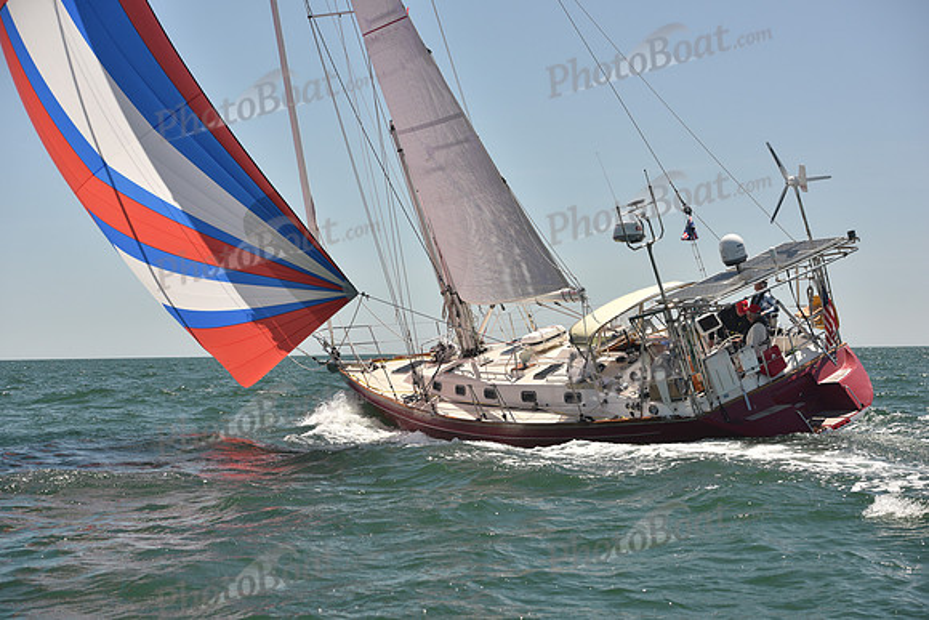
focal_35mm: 70
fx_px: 1807
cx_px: 464
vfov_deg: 19.5
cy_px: 310
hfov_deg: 28.8
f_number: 5.6
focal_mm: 70
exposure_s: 1/800
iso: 250
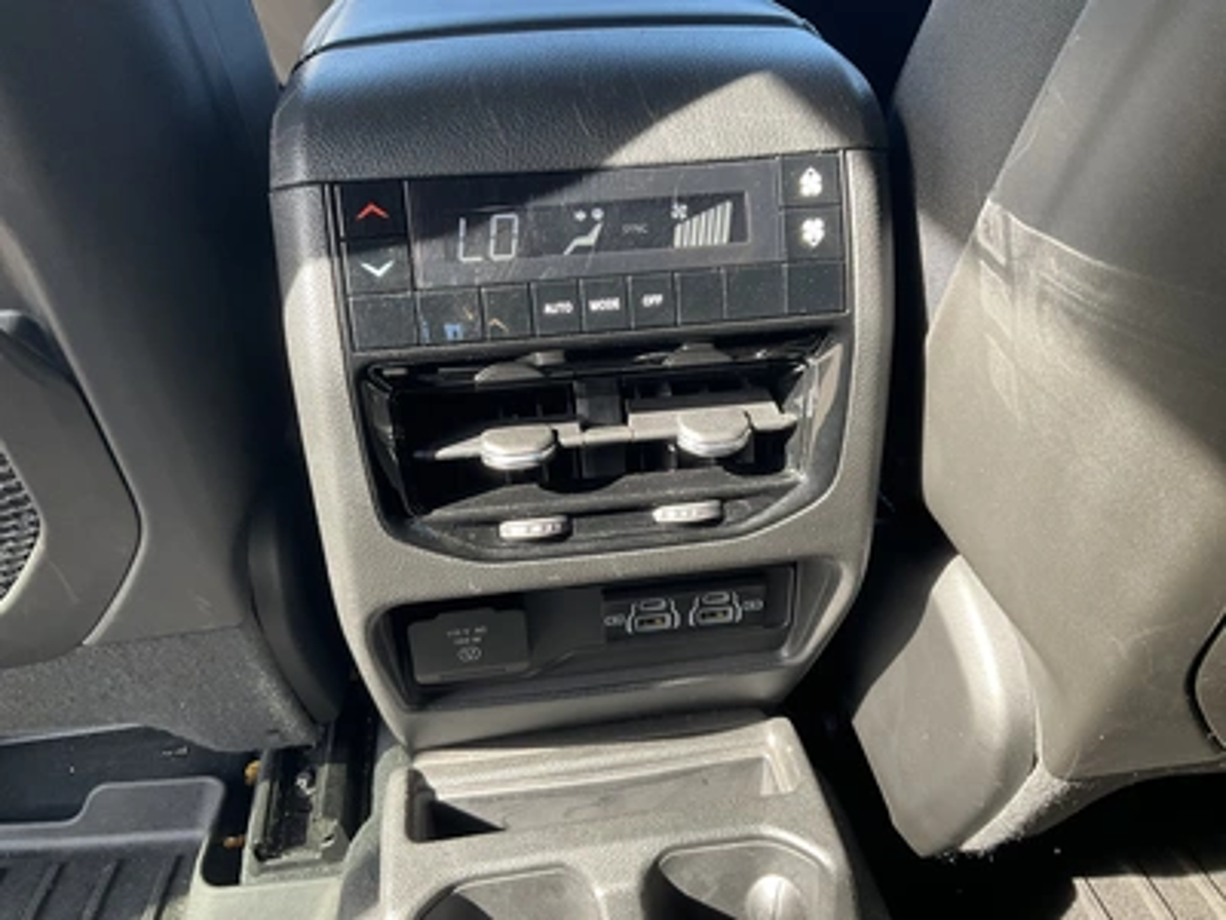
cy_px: 460
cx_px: 613
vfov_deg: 48.2
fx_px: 1027
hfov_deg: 61.7
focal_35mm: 29
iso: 50
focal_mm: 3
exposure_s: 1/122
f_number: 1.8
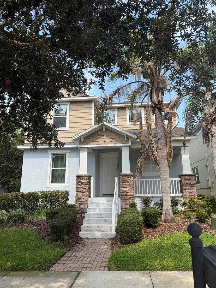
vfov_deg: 71.6
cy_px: 144
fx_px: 200
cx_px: 108
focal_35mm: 24
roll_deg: +0.1
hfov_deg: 56.8
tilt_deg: +11.7
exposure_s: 1/2232
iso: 80
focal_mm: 6.76
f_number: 1.78
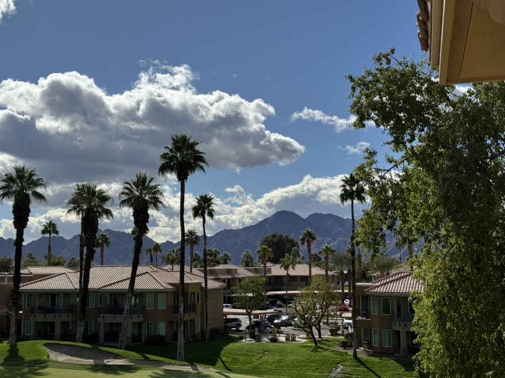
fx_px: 700
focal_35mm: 48
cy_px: 189
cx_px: 252
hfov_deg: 39.7
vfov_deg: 30.3
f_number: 1.78
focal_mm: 6.76
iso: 80
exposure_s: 1/10526
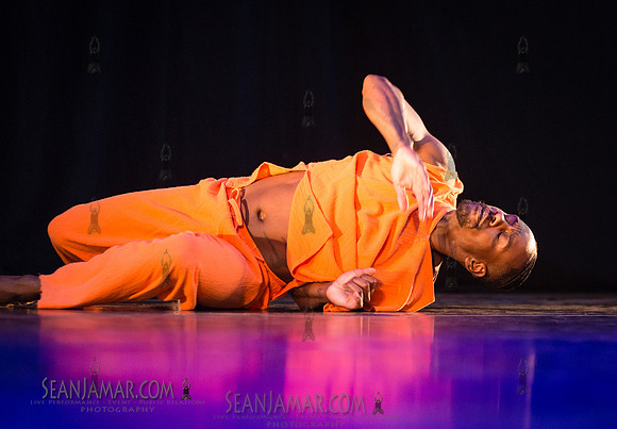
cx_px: 353
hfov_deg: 12.6
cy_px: 236
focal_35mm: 161
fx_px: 2793
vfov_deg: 8.8
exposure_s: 1/320
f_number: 3.2
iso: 4000
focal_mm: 135
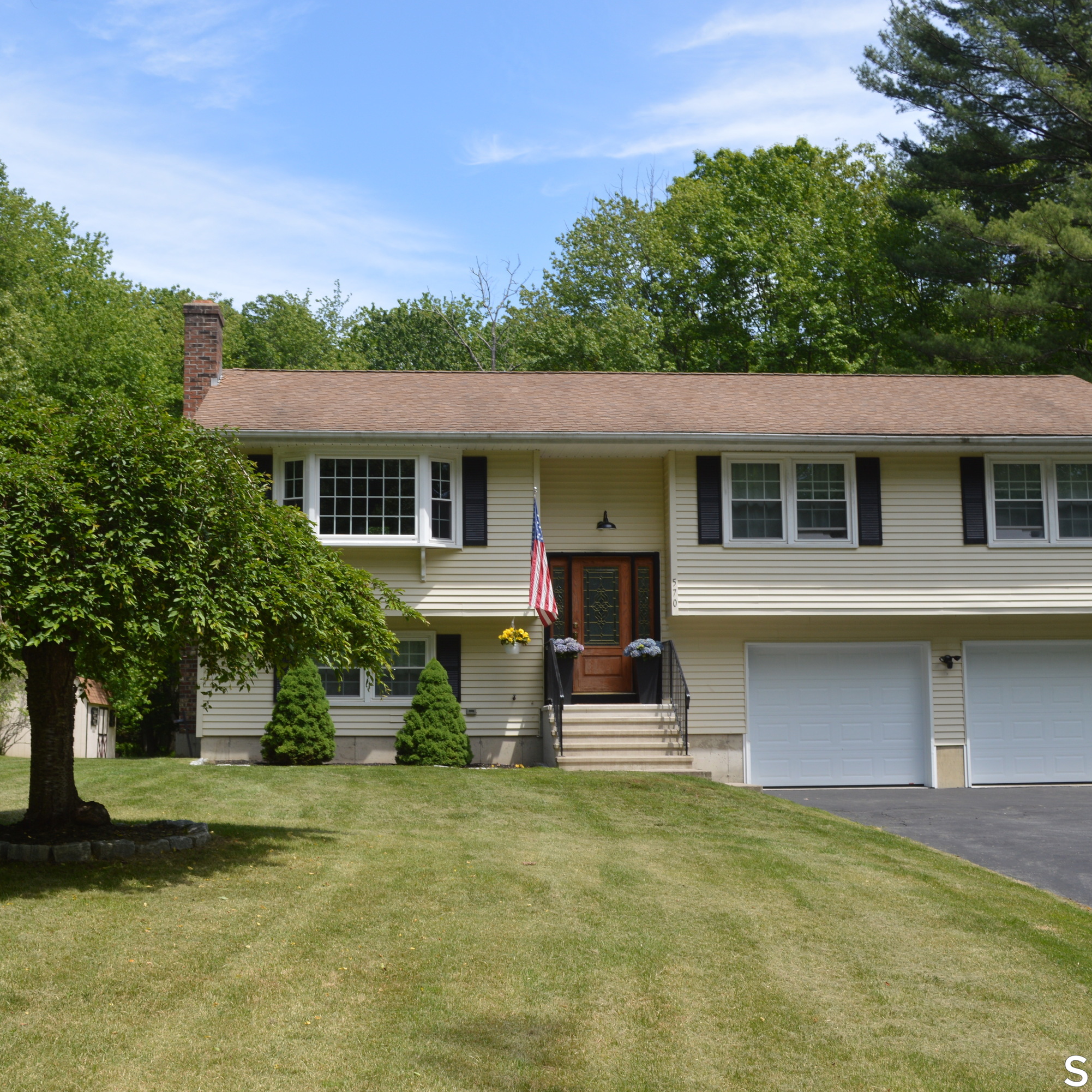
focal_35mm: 43
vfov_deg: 39.2
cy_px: 542
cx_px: 476
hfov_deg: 39.1
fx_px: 1535
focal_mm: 22
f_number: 6.3
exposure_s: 1/200
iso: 100
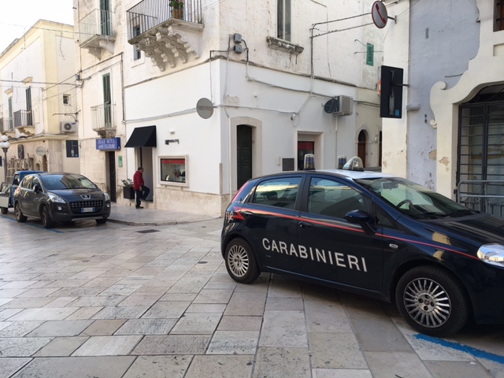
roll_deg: +0.4
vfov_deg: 48.2
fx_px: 422
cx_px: 252
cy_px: 189
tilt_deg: -4.2
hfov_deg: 61.7
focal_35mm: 29
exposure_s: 1/206
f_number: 2.2
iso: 25
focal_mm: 4.15
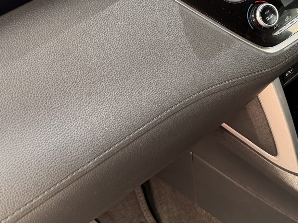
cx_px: 343
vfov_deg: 21.0
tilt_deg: -36.9
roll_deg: -2.2
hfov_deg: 26.3
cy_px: -14
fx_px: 577
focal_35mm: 67
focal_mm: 6.76
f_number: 1.78
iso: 250
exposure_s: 1/60
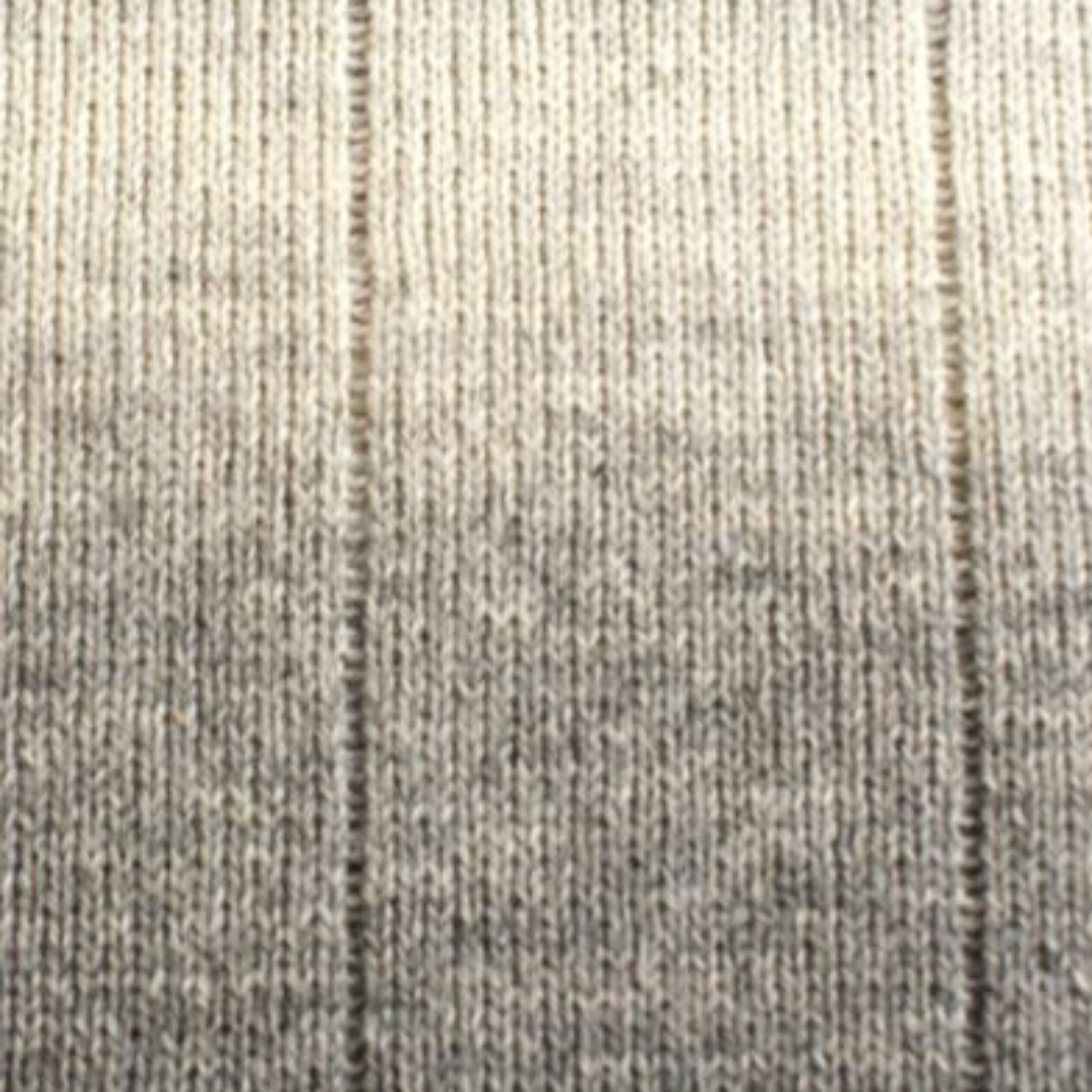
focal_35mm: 78
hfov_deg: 22.1
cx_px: 387
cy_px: 716
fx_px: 2784
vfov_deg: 22.1
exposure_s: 1/20
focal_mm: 24
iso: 400
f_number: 4.5
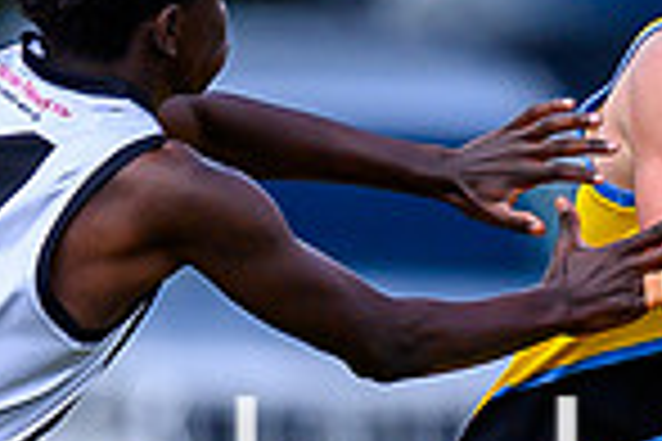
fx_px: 67335
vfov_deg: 0.4
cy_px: 411
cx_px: 745
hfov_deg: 0.6
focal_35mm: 3662
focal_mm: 500
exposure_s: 1/1600
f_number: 4
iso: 280
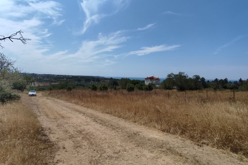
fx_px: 124
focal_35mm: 18
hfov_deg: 89.9
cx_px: 117
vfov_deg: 67.2
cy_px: 74
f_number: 2.2
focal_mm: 1.6
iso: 50
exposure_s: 1/2170
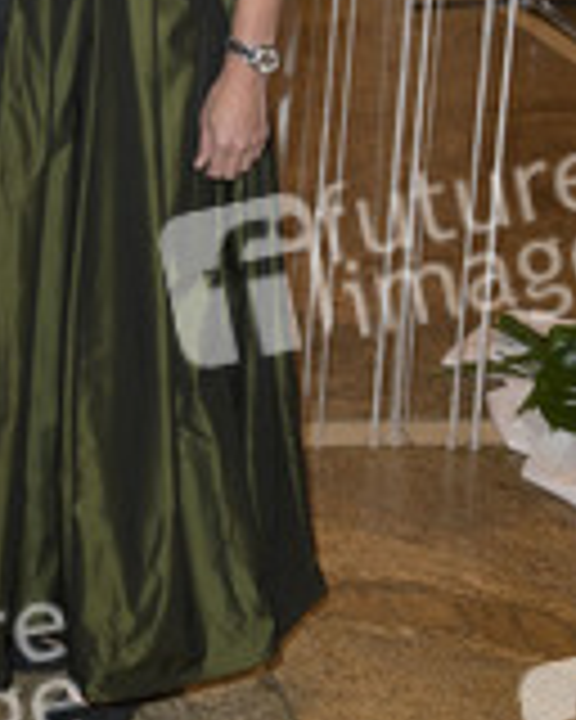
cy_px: 36
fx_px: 2003
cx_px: -18
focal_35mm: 94
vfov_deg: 19.9
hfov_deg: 16.0
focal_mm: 40
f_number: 5.6
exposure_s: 1/80
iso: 2500
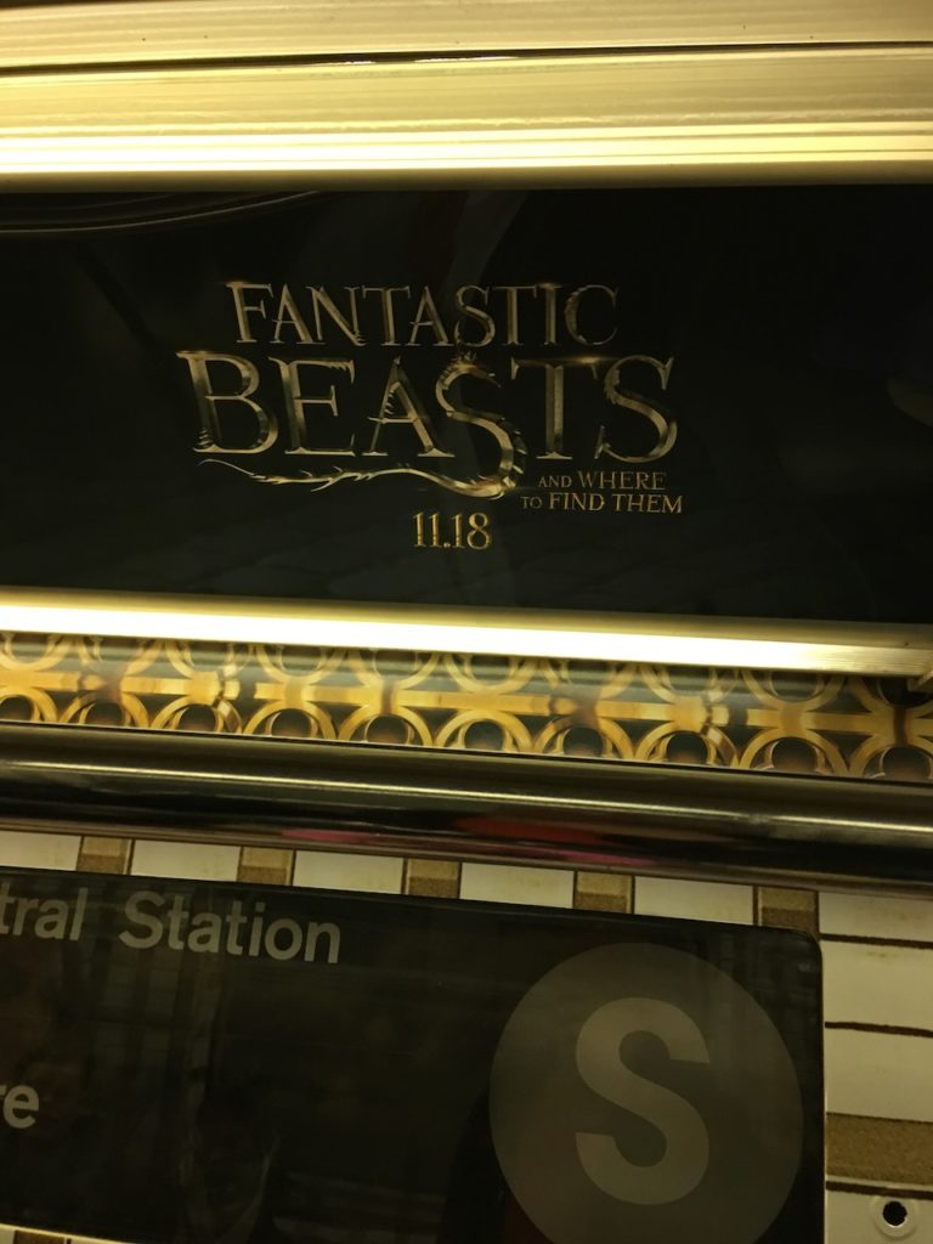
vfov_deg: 61.7
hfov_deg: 48.2
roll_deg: -4.8
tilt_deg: +15.0
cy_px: 622
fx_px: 1042
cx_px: 466
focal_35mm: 29
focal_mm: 4.15
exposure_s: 1/15
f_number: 2.2
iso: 50
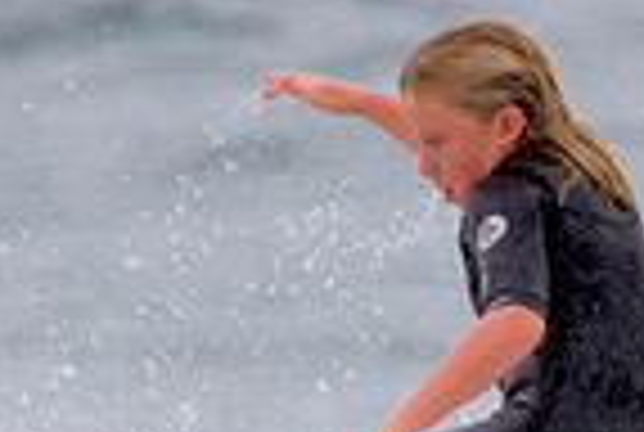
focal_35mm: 3926
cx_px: 632
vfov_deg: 0.4
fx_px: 70378
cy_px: 832
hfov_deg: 0.5
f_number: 11
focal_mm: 800
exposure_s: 1/2000
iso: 1250
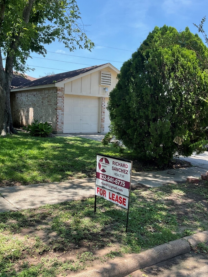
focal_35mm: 36
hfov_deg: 39.7
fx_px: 288
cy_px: 152
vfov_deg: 51.3
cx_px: 101
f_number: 1.8
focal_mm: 3
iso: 16
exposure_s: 1/556
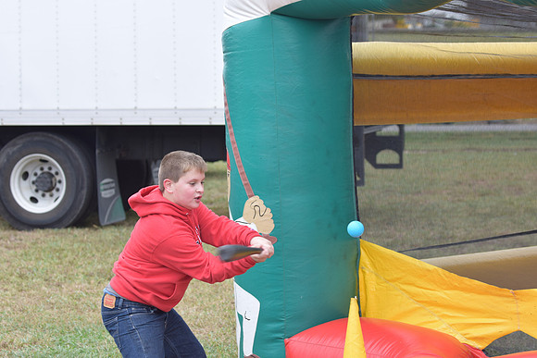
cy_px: 179
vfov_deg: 13.0
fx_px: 1567
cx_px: 268
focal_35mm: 105
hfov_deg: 19.5
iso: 200
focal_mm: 70
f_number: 3.5
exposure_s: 1/400
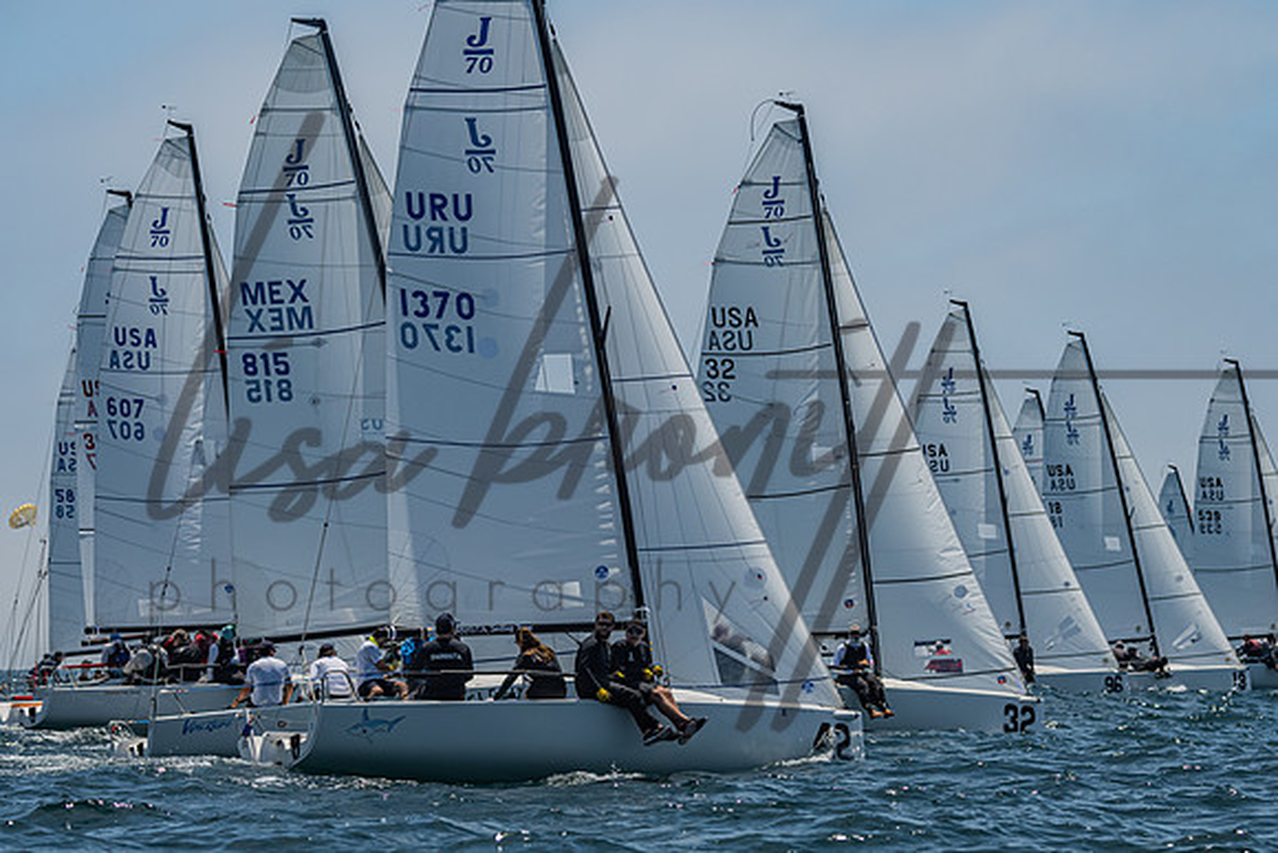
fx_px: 7050
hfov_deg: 10.4
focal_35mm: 199
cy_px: 476
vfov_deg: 6.9
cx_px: 686
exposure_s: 1/3200
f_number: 6.3
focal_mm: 155
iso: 400
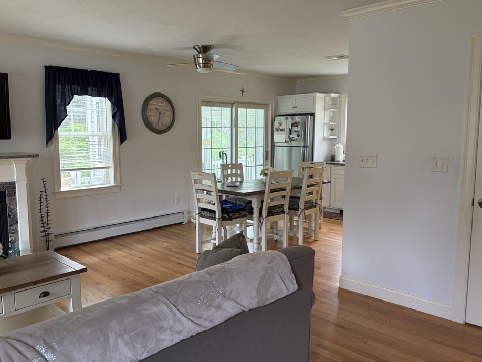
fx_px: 404
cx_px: 227
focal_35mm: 29
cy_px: 179
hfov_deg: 61.6
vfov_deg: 48.2
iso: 160
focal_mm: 5.96
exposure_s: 1/120
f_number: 1.6
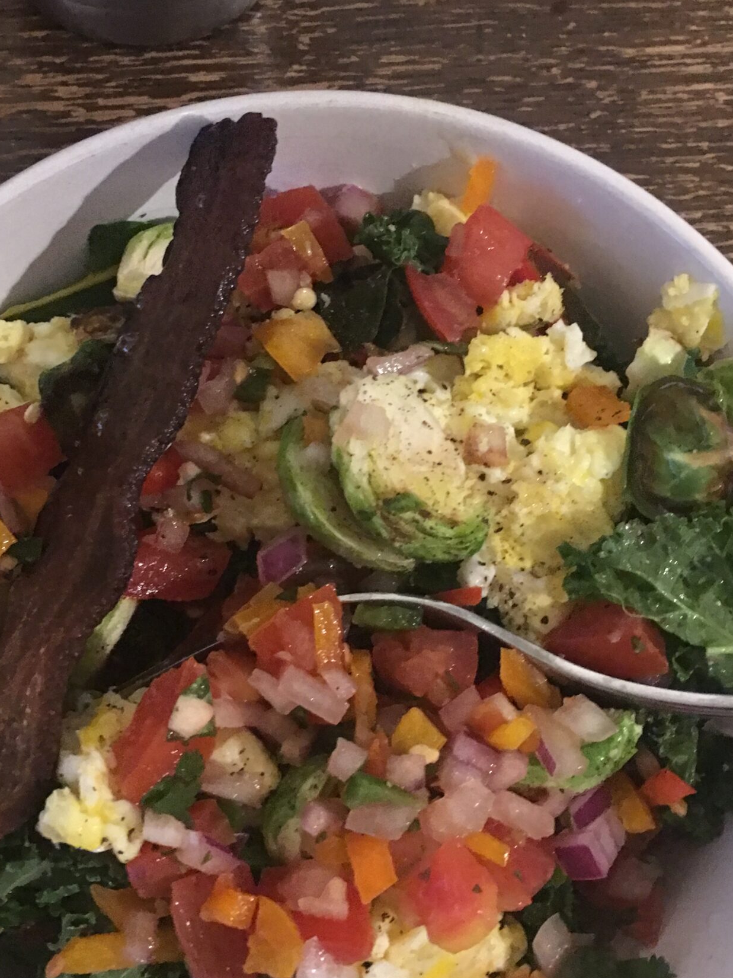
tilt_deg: -78.6
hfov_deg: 32.1
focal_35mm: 45
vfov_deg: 42.0
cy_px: 531
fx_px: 1271
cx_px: 318
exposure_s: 1/4
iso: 100
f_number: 2.2
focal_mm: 4.15
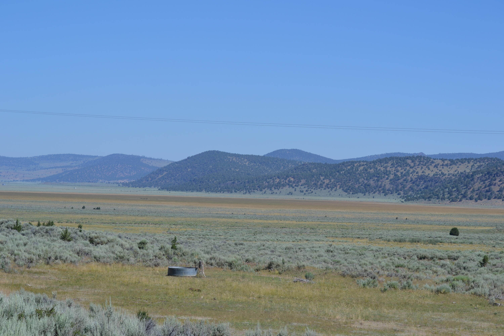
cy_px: 168
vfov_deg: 13.4
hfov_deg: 20.0
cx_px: 252
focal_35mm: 102
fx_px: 1428
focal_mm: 68
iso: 100
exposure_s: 1/250
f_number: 8
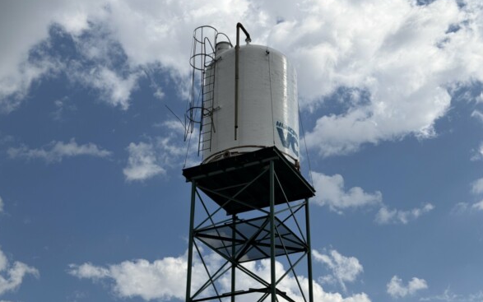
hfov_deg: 38.9
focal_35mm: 52
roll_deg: -0.6
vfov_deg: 24.8
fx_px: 685
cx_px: 244
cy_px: 174
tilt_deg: +29.2
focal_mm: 6.76
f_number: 1.78
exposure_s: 1/11364
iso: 80
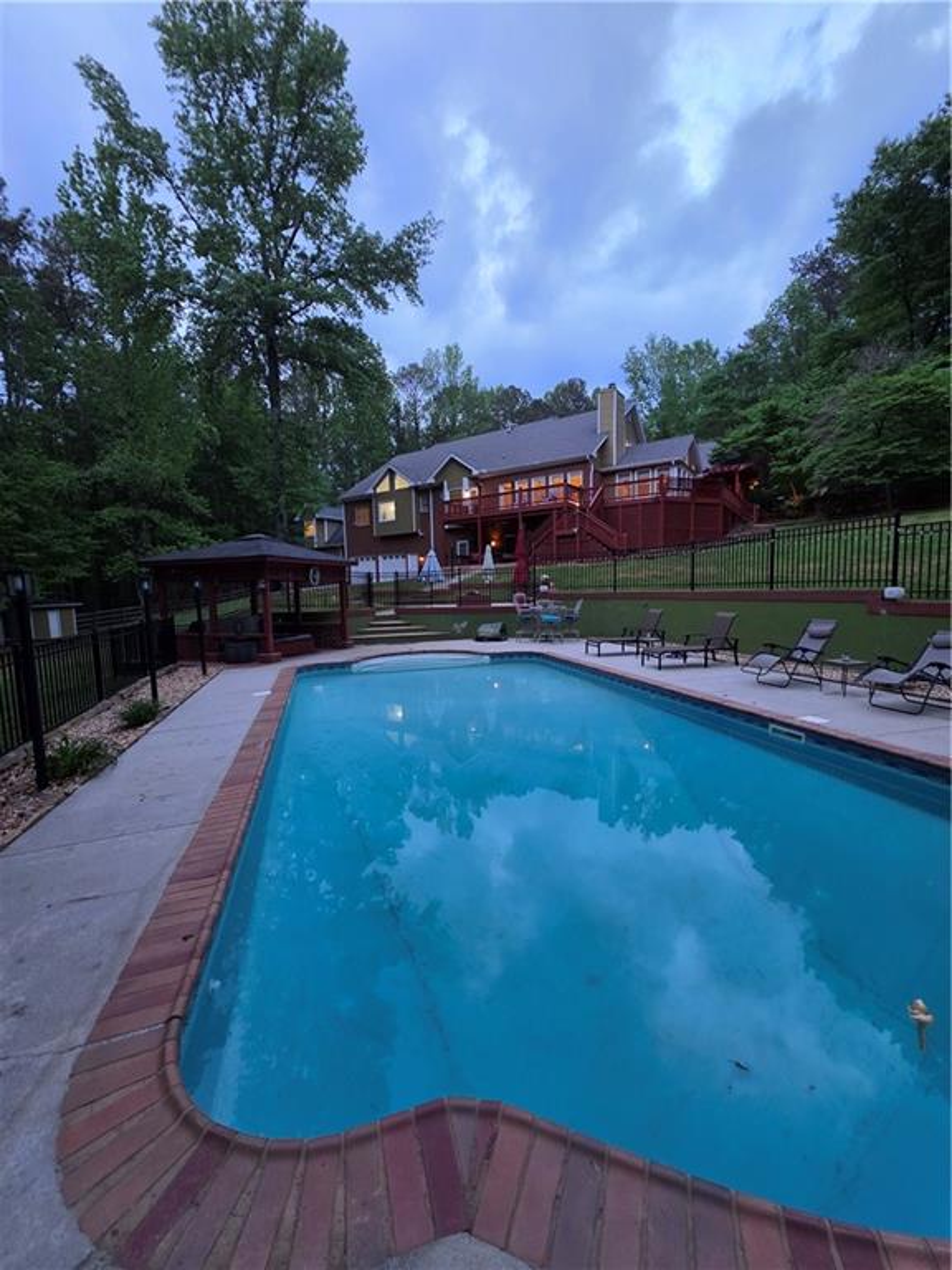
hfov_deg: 89.9
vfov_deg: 106.2
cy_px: 635
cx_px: 476
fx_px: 477
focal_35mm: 13
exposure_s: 1/60
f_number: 1.9
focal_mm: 2.2
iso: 200
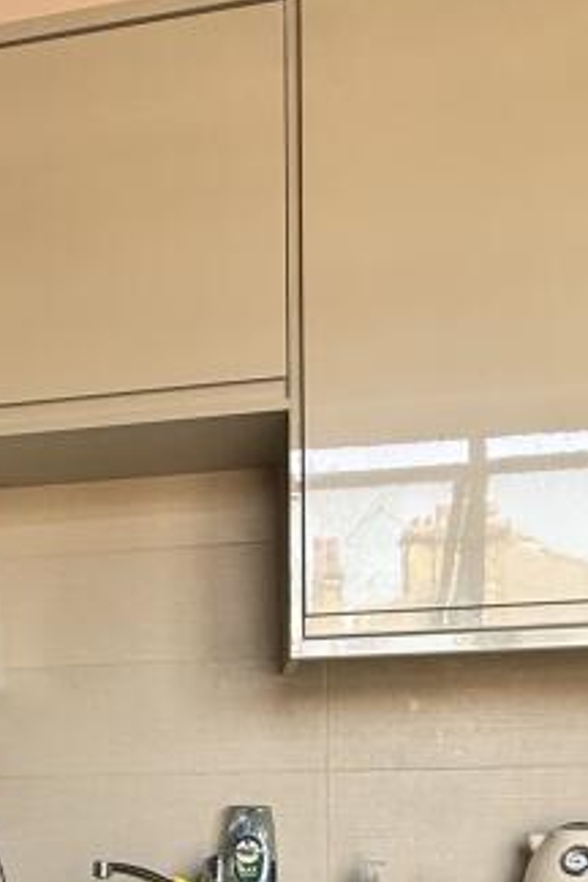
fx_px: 1127
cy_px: 841
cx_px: -22
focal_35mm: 46
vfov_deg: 38.8
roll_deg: +1.2
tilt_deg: -2.4
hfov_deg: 27.3
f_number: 2.2
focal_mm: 2.22
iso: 125
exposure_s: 1/99
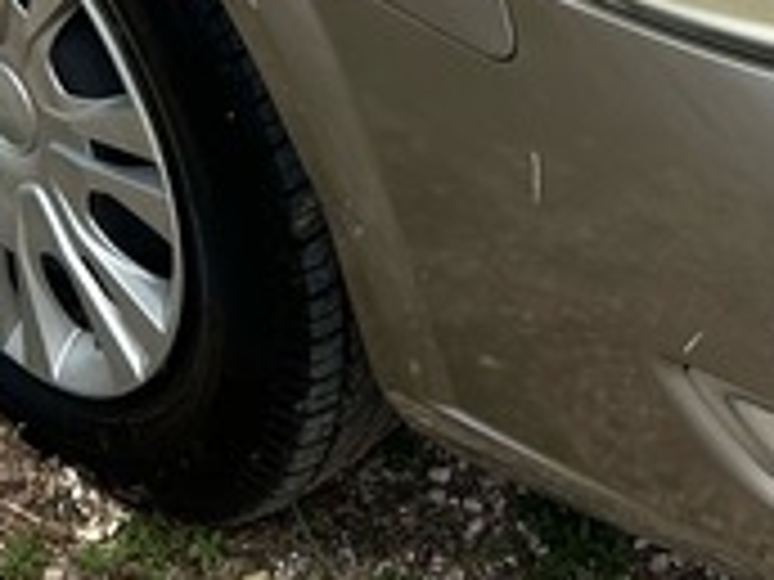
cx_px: 369
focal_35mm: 121
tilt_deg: -24.7
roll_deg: -0.6
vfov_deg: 11.1
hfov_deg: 16.3
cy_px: -584
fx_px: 2706
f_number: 1.5
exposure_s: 1/4630
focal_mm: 5.7
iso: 50
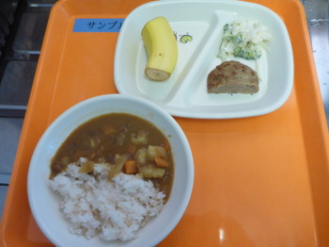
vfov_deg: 49.7
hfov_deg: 63.5
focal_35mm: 28
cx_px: 164
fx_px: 266
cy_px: 124
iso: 400
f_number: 3.3
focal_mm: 4.9
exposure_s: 1/40
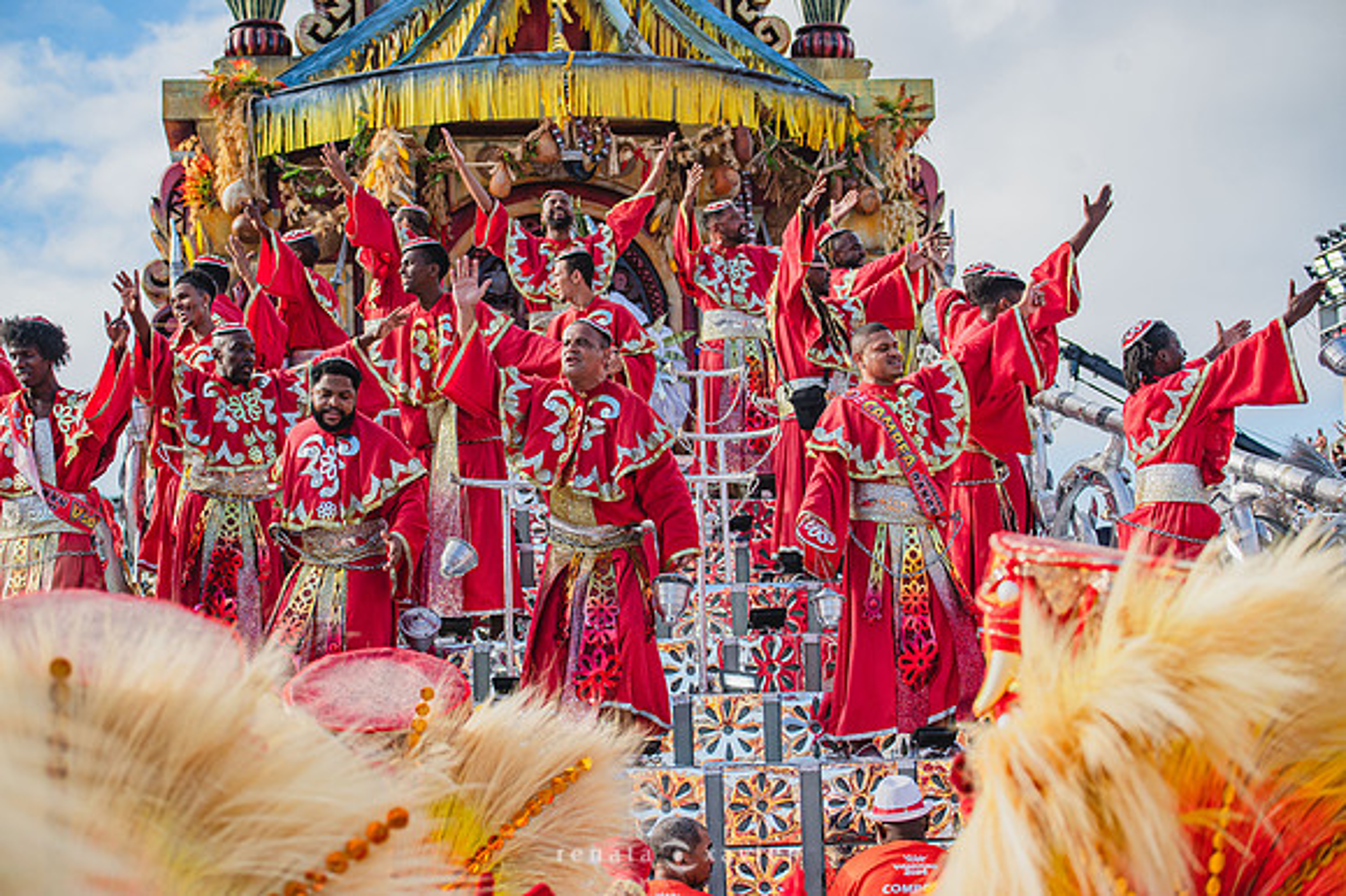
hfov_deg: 28.9
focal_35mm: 70
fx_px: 2616
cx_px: 673
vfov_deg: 19.4
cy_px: 448
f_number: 5.6
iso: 400
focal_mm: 70
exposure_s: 1/1600
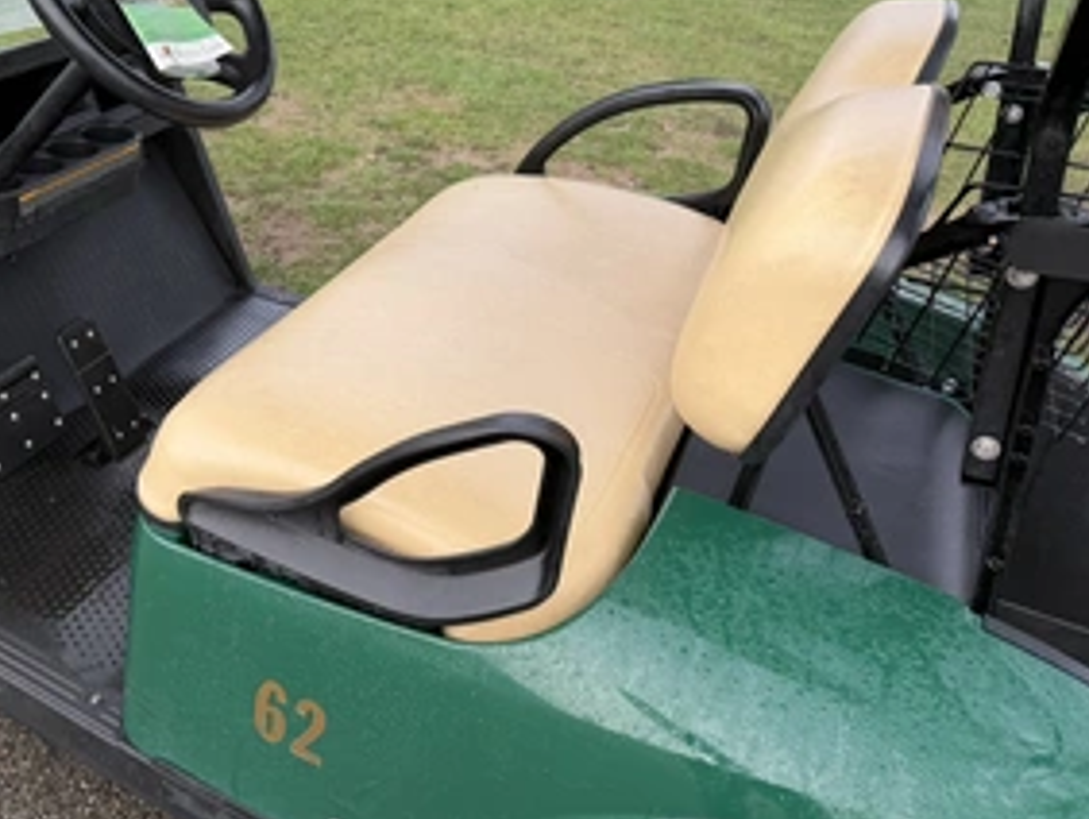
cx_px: 324
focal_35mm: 34
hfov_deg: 52.4
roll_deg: -1.9
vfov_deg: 41.6
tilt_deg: -25.9
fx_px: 1071
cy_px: 309
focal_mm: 6.76
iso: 80
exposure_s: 1/405
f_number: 1.78
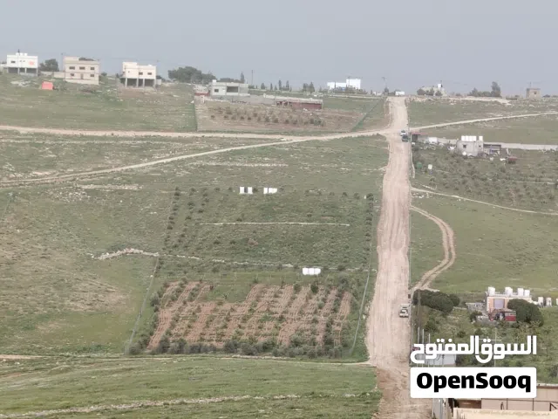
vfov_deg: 15.2
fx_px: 1564
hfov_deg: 20.2
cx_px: 279
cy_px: 210
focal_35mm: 97
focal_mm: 5.25
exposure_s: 1/520
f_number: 1.75
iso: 100
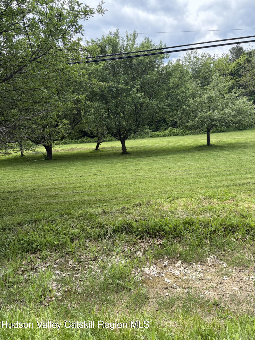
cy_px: 170
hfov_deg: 53.1
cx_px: 128
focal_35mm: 26
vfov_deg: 67.3
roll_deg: +5.5
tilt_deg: -9.0
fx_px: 255
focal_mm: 5.96
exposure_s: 1/1217
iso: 64
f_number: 1.6
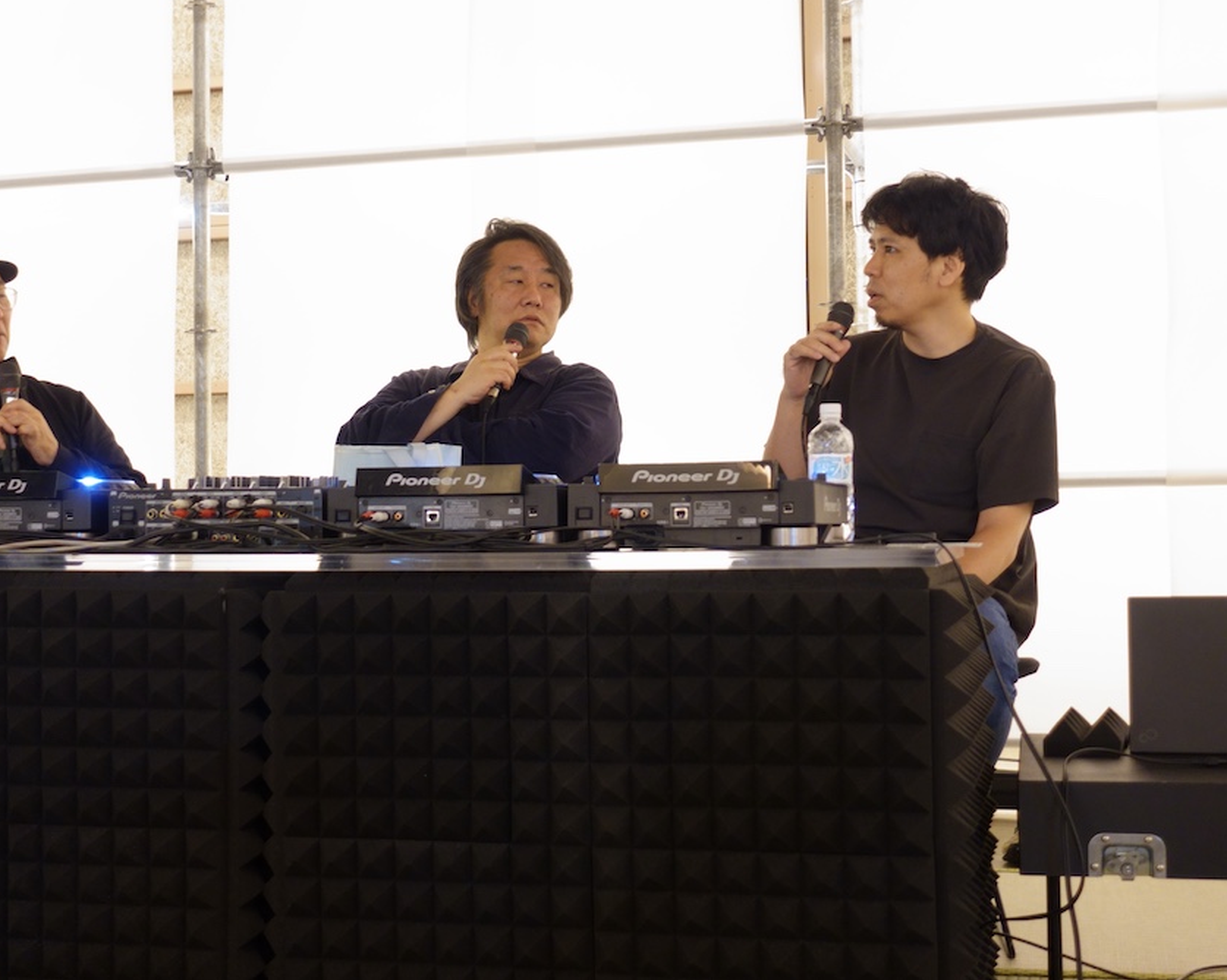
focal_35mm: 54
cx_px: 532
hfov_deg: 34.7
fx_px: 1960
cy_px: 481
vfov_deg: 28.1
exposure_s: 1/10
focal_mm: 17.79
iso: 800
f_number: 3.2
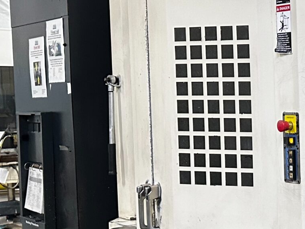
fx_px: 714
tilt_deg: -3.9
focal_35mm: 81
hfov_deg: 20.9
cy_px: 148
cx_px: 440
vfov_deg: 18.2
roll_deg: +0.7
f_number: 1.78
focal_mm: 6.86
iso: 400
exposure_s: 1/50
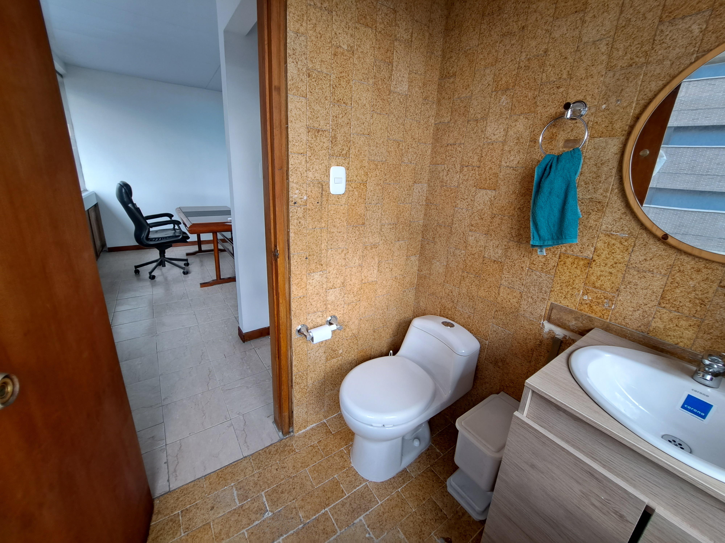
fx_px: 272
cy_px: 272
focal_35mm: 13
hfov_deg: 106.2
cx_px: 362
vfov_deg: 89.9
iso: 80
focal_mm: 1.74
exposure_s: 1/50
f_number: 2.2
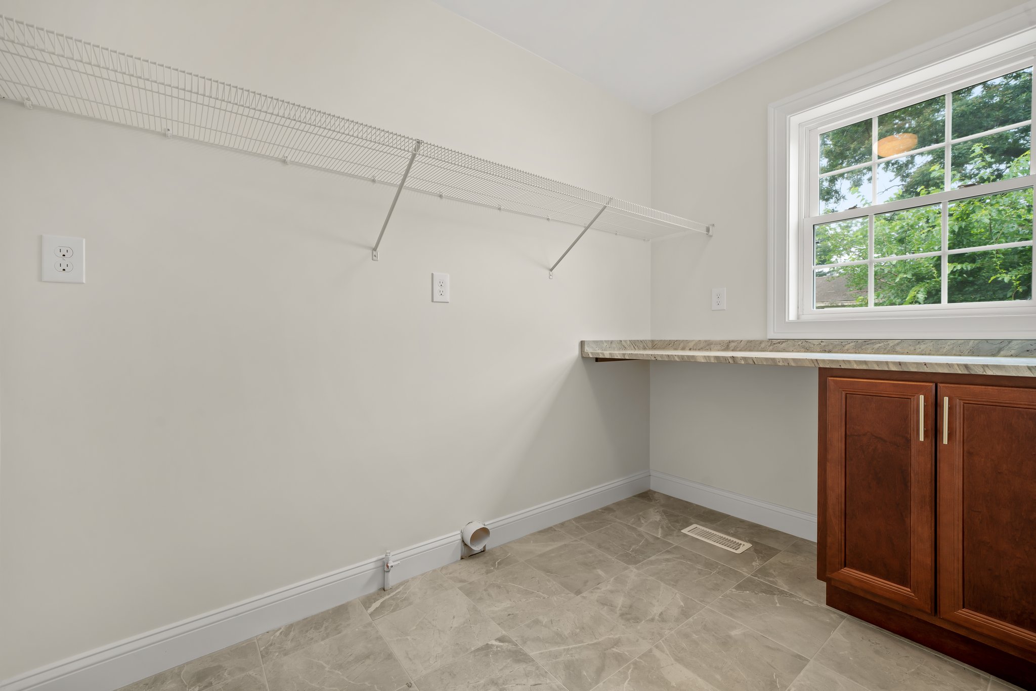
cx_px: 518
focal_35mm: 15
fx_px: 432
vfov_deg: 77.3
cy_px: 346
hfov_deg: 100.4
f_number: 7.1
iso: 125
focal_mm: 15
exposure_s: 1.3
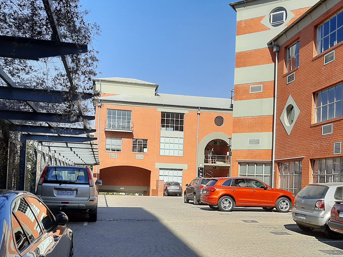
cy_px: 172
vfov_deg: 36.4
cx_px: 184
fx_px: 386
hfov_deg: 47.8
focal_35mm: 39
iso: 40
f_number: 1.7
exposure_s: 1/1639
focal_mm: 3.93
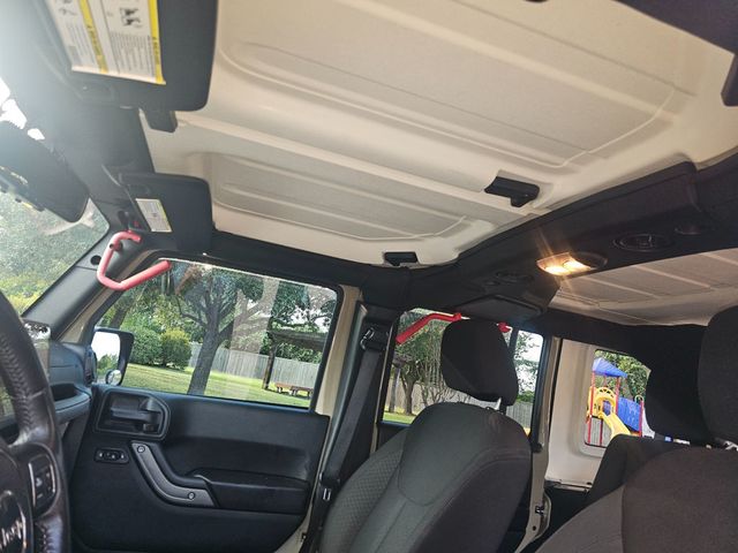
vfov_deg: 58.9
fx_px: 490
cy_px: 276
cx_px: 369
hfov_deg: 73.9
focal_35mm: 23
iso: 100
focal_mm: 6.3
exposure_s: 1/40
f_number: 1.7
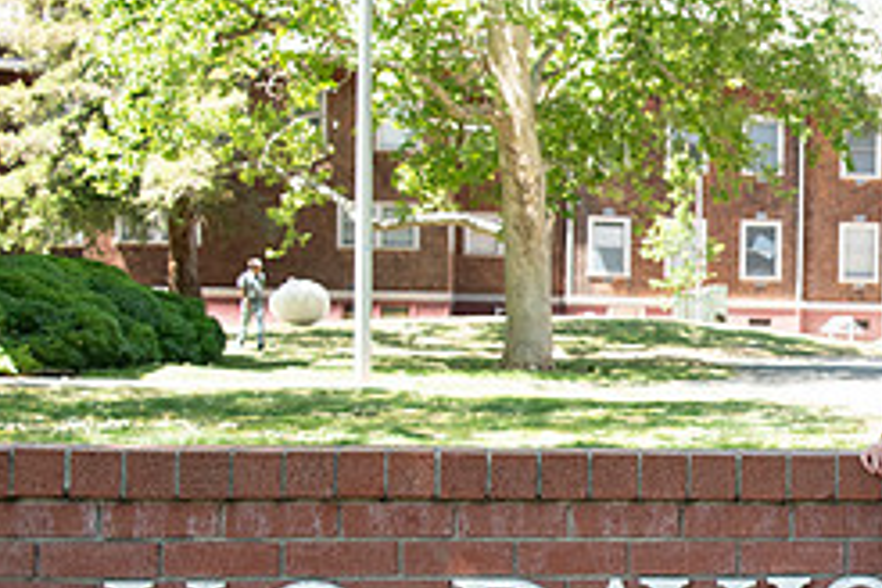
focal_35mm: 99
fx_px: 2425
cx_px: 893
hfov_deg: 20.0
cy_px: 403
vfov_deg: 13.8
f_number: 5.6
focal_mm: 42
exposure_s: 1/400
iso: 640
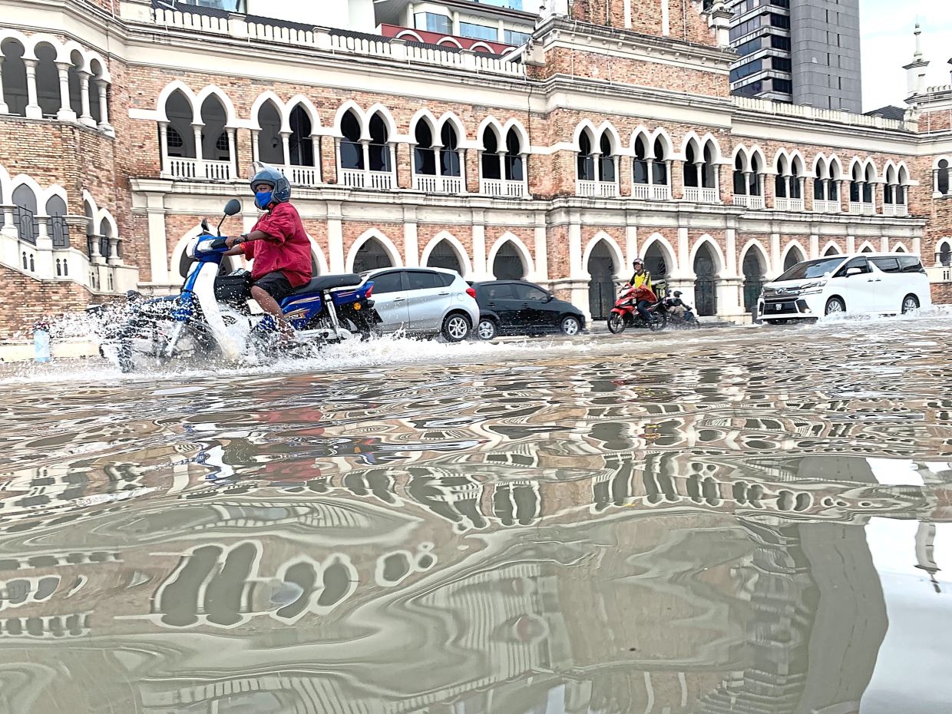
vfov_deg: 53.1
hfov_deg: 67.3
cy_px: 357
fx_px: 715
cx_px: 476
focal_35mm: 26
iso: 25
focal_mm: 4.25
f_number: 1.8
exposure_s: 1/263
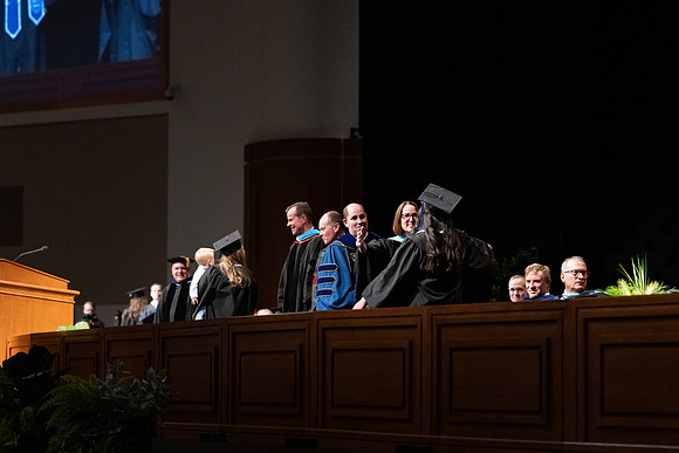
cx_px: 333
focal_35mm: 110
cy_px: 220
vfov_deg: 12.5
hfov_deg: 18.6
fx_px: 2070
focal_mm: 85
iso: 3200
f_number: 2.8
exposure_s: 1/400
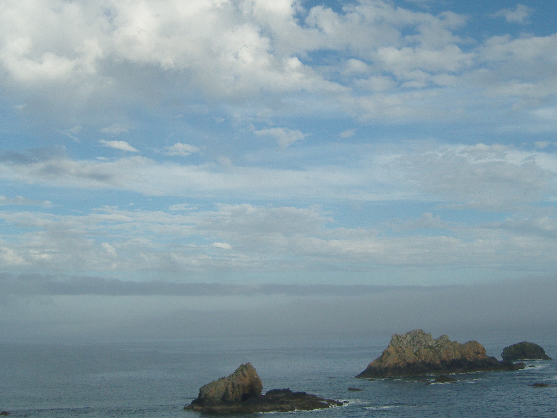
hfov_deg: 38.9
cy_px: 145
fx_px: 788
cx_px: 299
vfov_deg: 29.5
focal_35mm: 49
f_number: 7
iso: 100
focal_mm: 7.3
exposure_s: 1/400
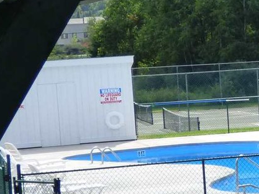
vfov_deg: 8.1
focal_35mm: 184
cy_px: 136
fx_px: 1377
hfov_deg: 10.2
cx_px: 444
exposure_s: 1/500
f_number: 3.8
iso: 160
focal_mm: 8.68
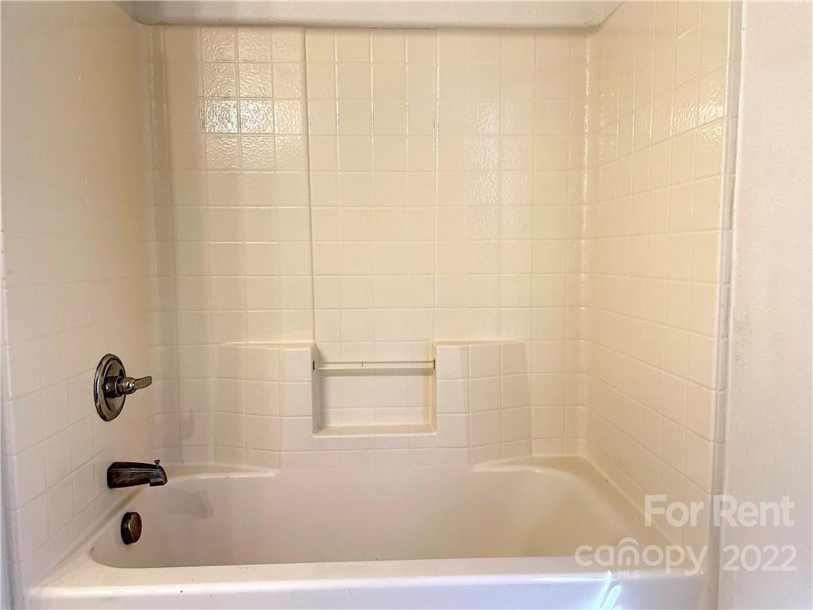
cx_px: 406
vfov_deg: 53.1
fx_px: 611
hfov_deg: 67.3
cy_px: 305
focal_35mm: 26
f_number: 1.6
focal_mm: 4.2
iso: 64
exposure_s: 1/120
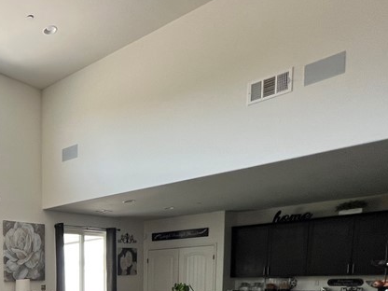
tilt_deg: -9.0
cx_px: -35
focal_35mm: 32
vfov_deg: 37.3
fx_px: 359
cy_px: 318
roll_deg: +1.9
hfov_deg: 44.1
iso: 100
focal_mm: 1.57
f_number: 1.8
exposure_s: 1/99
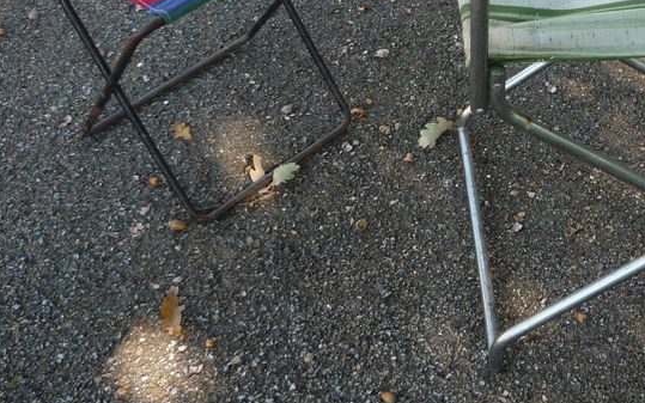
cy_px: 114
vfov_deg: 21.9
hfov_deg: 33.5
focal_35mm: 59
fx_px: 1037
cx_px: 518
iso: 100
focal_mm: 5.2
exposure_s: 1/100
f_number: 3.3
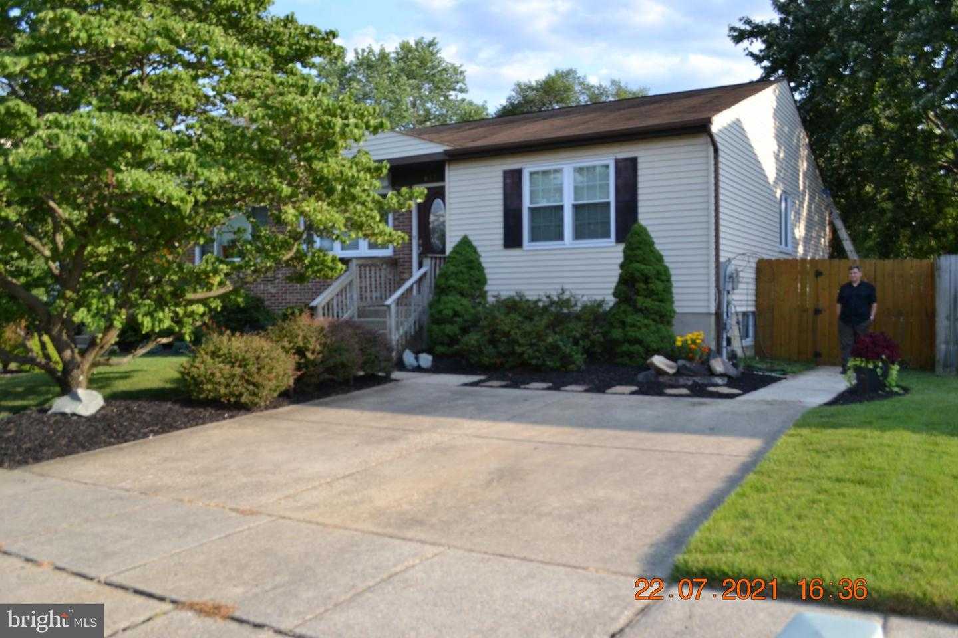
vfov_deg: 43.6
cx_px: 479
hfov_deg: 61.9
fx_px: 798
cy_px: 319
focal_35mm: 30
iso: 100
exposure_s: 1/160
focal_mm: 20
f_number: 6.3
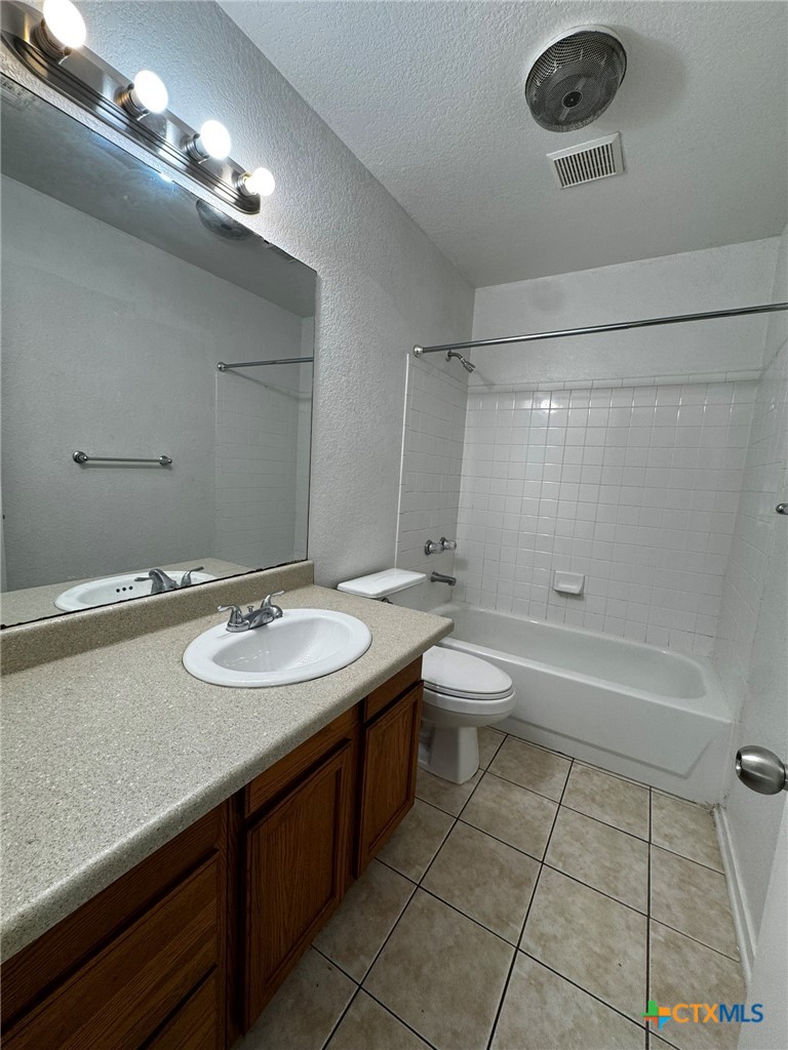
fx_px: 425
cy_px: 525
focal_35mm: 14
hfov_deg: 85.7
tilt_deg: -8.3
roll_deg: -3.4
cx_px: 394
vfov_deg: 102.1
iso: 80
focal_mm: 2.22
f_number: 2.2
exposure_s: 1/120
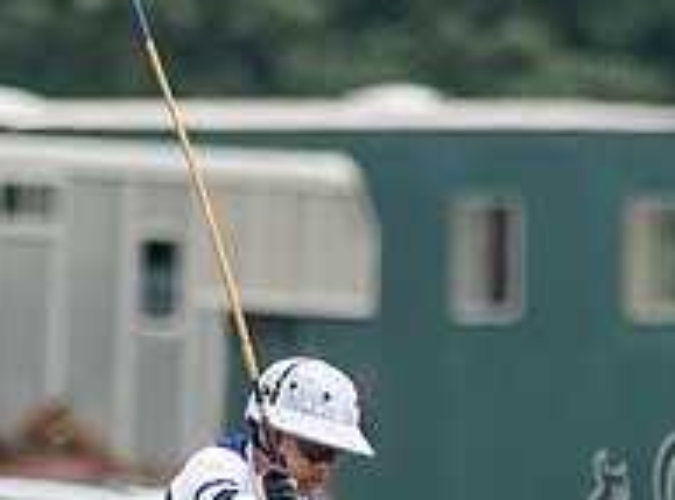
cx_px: 809
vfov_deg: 0.6
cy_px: 1052
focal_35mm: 2583
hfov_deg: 0.8
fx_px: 50149
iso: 400
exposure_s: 1/8000
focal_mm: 300
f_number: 2.8
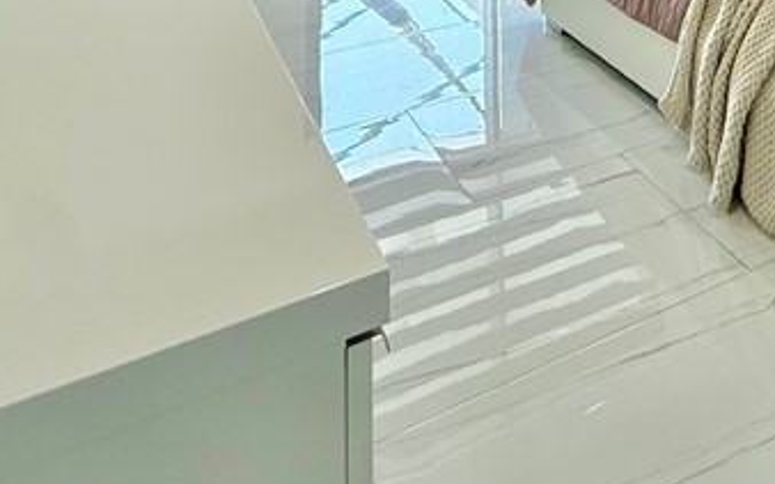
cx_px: 715
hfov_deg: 40.6
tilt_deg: +3.1
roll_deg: +1.7
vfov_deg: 20.7
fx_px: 950
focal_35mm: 45
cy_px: -367
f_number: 2.2
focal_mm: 2.22
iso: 160
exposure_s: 1/120
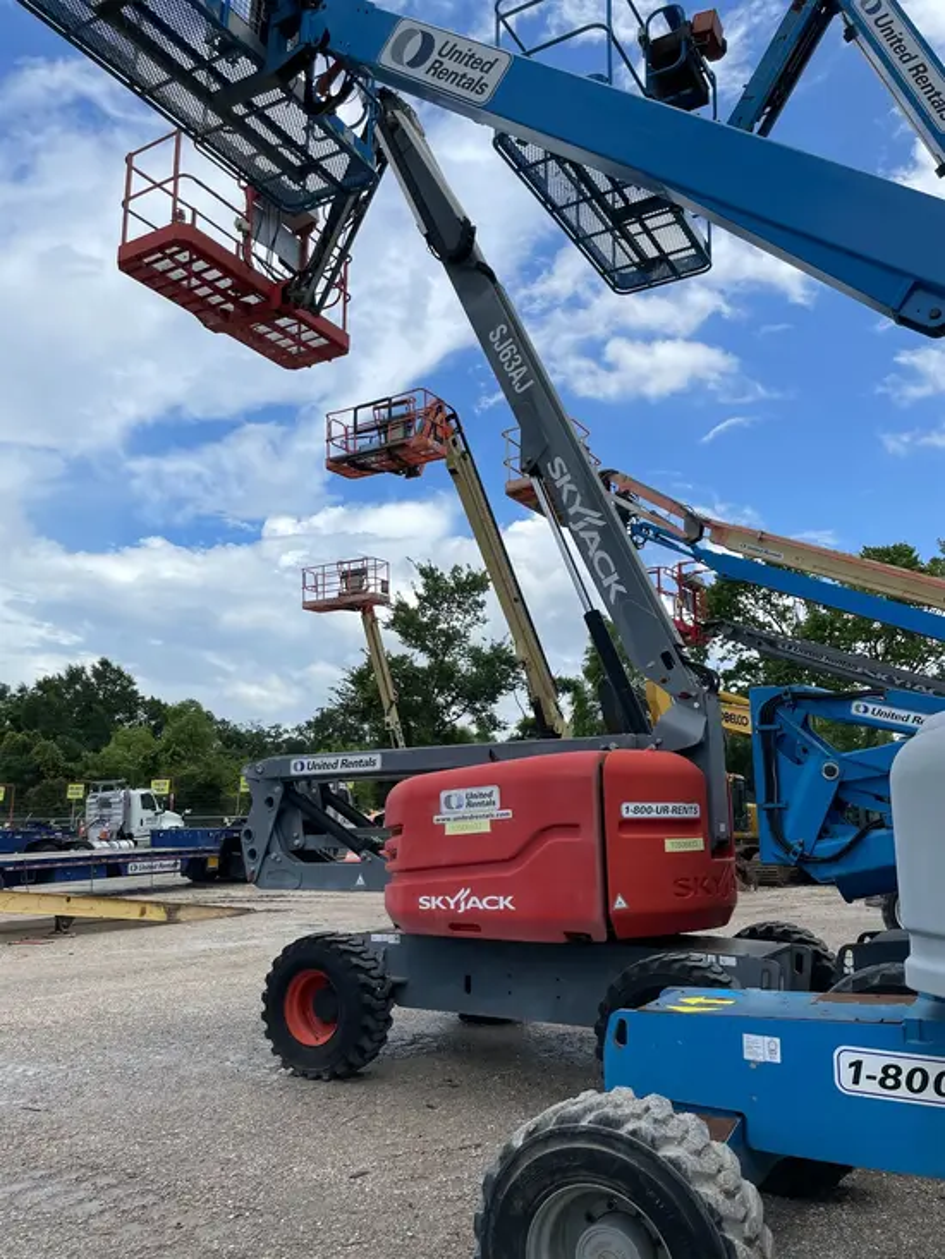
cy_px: 630
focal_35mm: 26
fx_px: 946
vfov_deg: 67.3
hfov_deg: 53.1
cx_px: 472
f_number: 1.6
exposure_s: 1/4464
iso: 32
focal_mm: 4.2
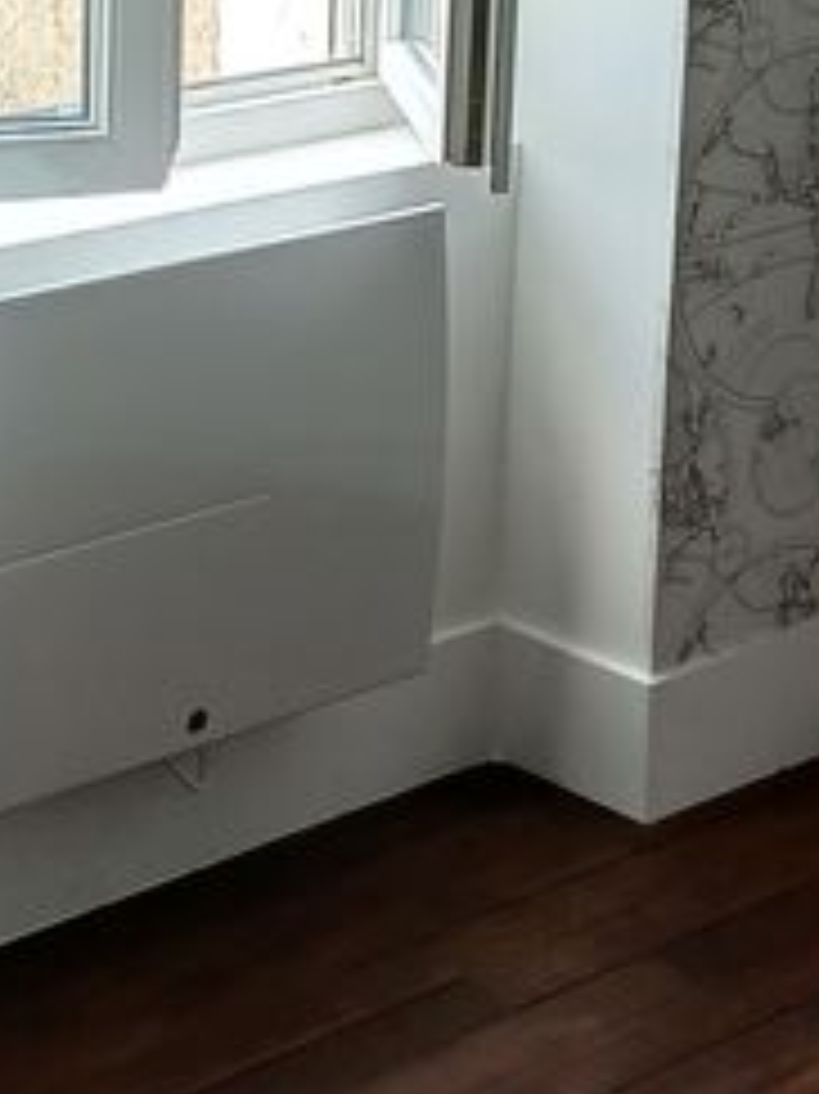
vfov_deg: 18.2
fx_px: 3378
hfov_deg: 13.8
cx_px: 266
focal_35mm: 107
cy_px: 158
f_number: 1.8
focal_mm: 3.98
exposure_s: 1/50
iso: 40
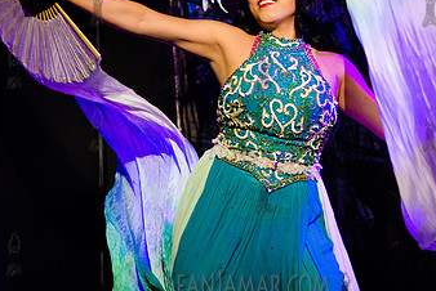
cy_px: 66
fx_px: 727
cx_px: 263
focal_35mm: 60
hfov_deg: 33.3
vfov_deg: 22.4
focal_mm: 35
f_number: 2
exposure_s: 1/500
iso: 3200
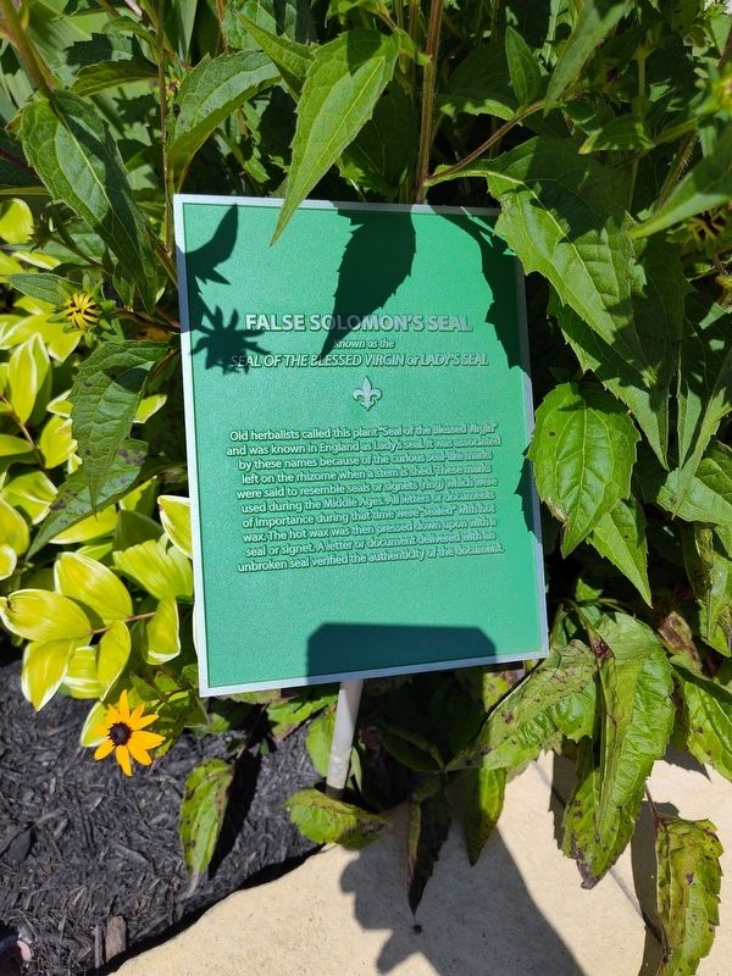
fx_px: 648
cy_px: 488
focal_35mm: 23
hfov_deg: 58.9
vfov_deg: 73.9
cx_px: 366
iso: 100
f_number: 1.8
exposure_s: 1/2056
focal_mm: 5.56
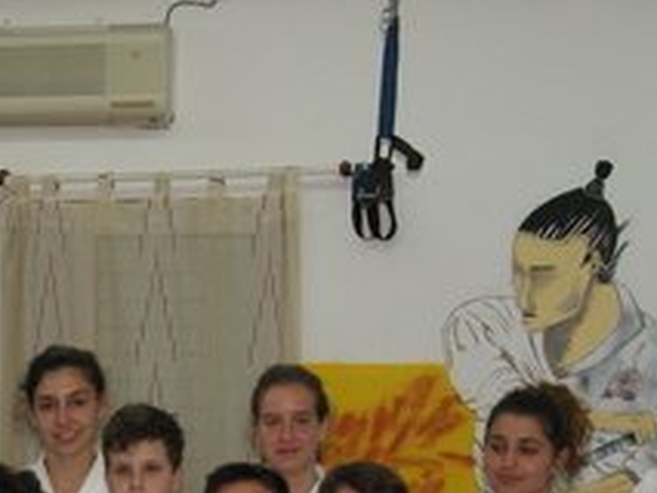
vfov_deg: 11.1
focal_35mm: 130
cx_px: -99
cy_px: 690
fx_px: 2469
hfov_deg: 14.7
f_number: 5.6
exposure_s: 1/60
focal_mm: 24
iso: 400
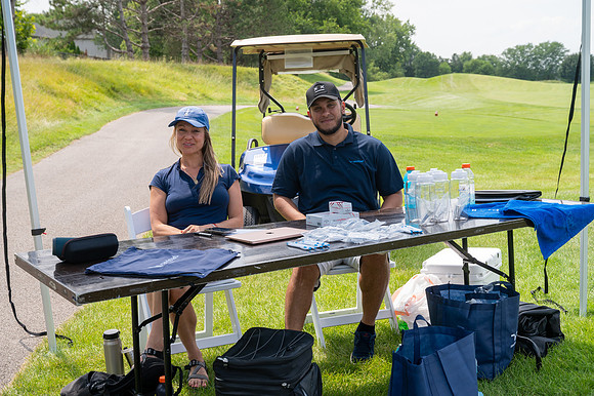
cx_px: 297
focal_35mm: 52
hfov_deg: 38.2
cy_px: 198
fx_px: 857
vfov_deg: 26.0
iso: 250
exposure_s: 1/500
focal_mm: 52
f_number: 6.3
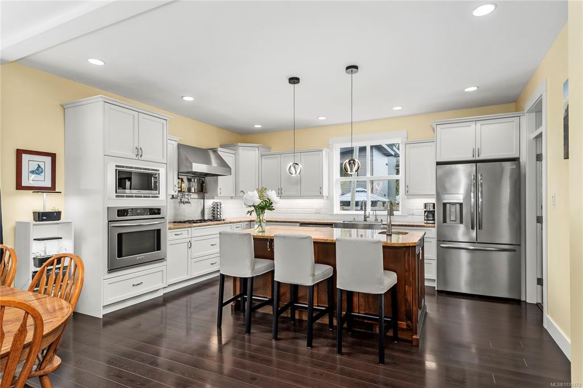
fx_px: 291
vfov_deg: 67.3
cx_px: 292
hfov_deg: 90.0
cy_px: 194
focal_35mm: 18
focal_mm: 12
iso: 320
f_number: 8
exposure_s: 1/40
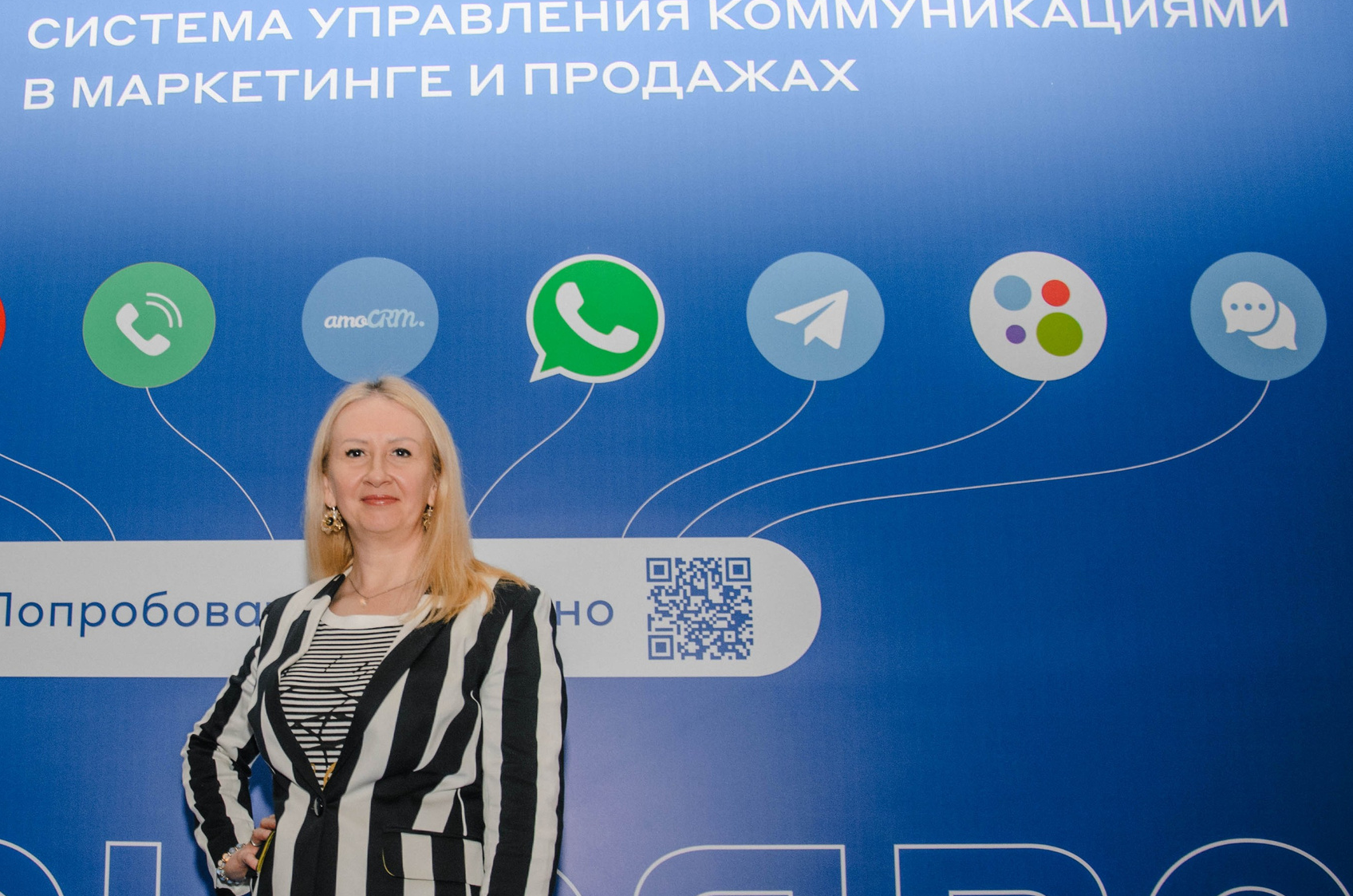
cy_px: 596
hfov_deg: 44.4
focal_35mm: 43
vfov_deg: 30.8
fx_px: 1613
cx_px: 379
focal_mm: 18
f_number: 3.5
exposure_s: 1/125
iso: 125
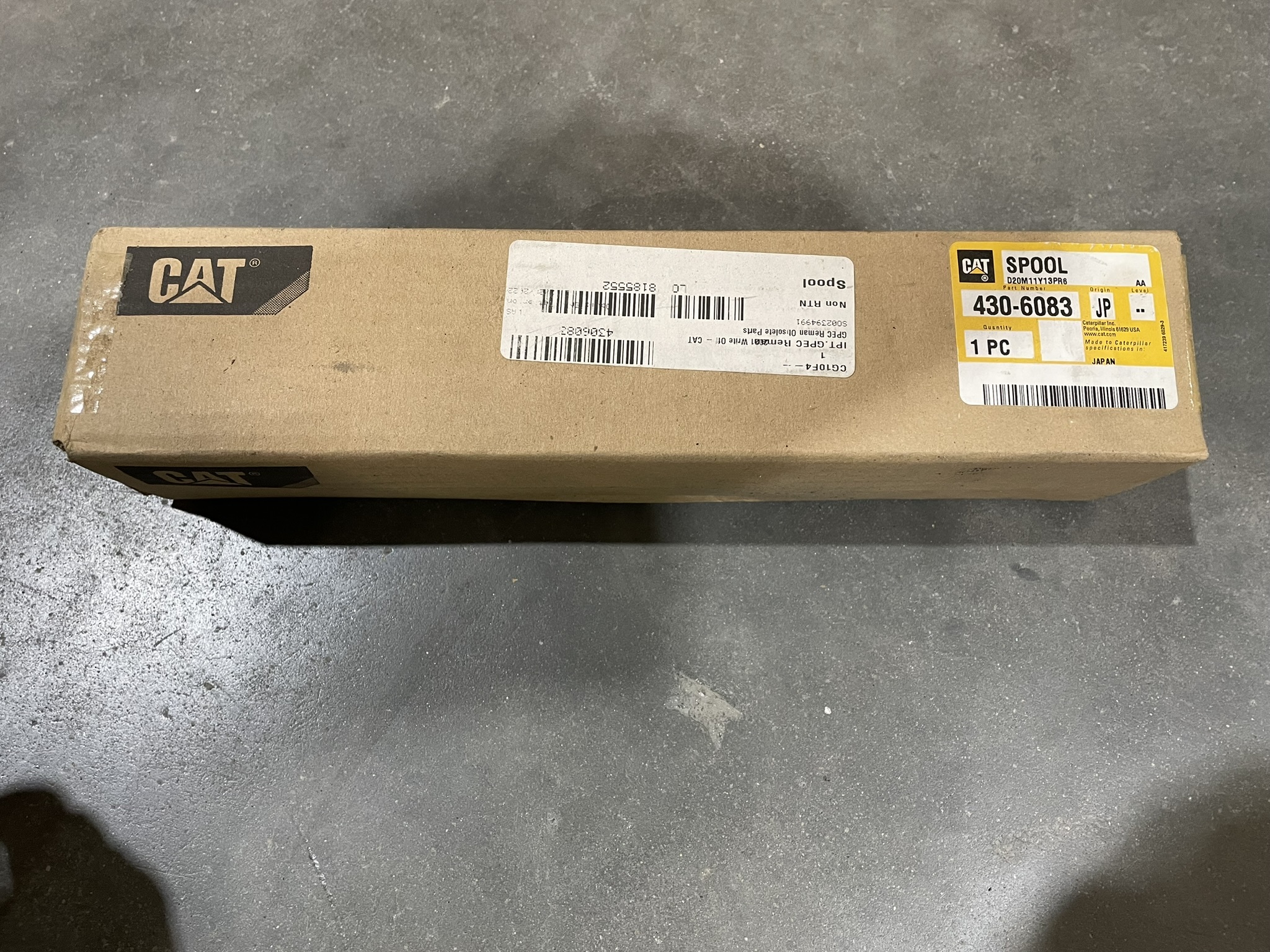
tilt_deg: -74.0
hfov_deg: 67.3
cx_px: 635
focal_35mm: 26
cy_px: 476
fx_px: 954
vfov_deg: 53.1
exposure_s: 1/60
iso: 250
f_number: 1.6
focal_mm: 4.2
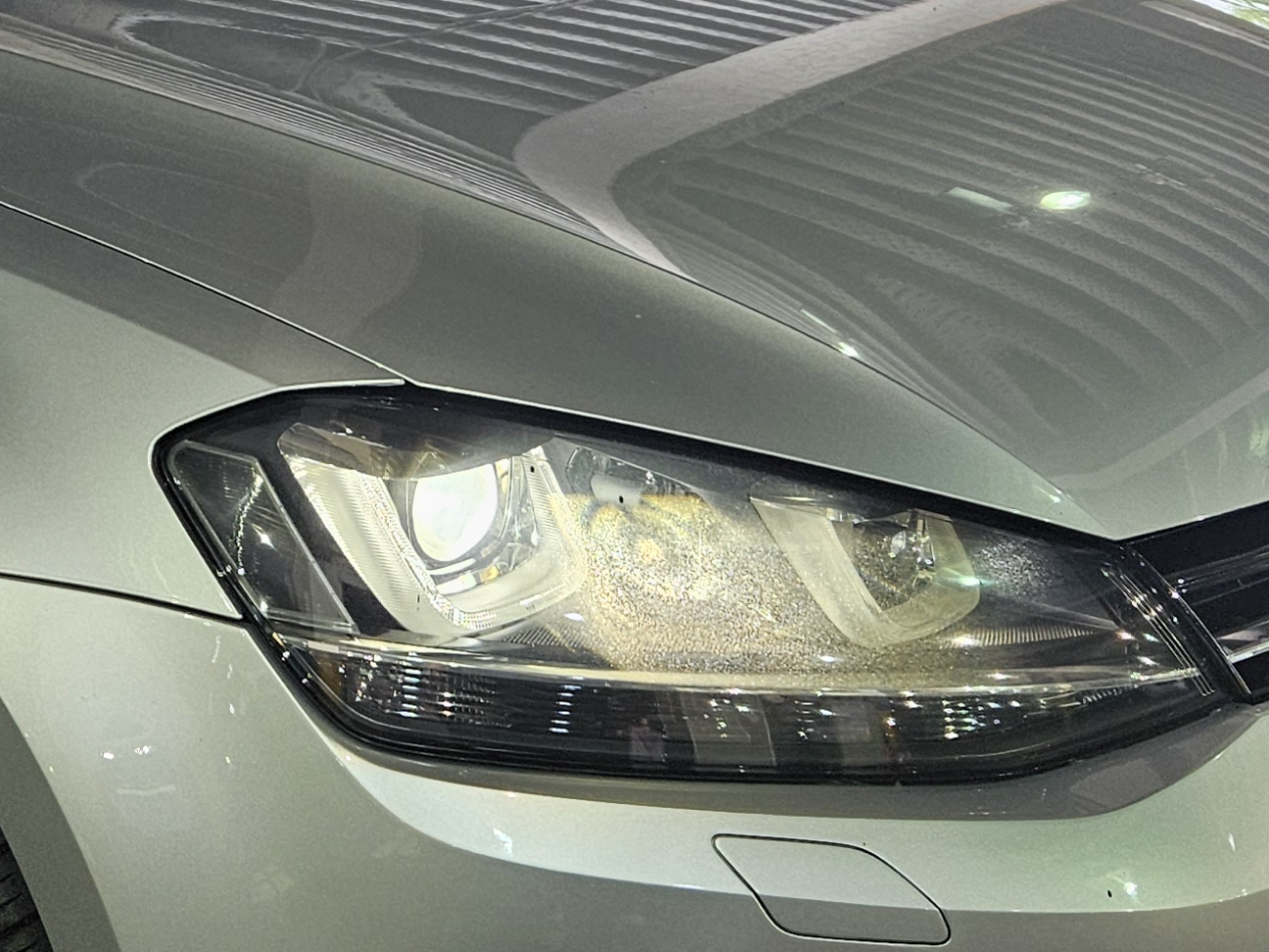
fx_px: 2603
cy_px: 259
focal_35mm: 71
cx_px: 130
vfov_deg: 20.6
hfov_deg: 26.5
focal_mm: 5.4
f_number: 1.8
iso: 64
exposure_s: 1/120
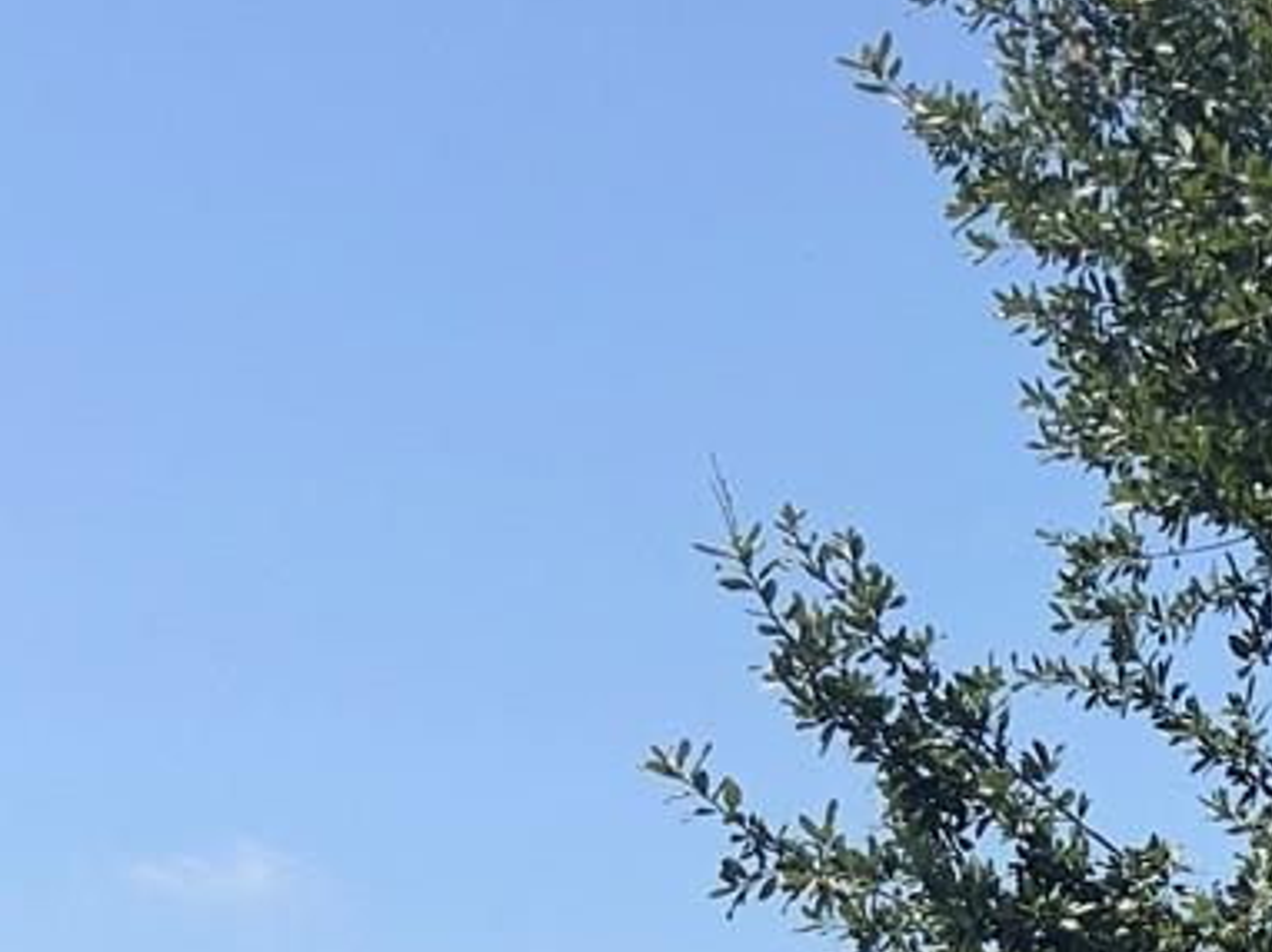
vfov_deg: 12.1
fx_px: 4003
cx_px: 2581
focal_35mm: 109
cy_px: 1864
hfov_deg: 14.7
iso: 50
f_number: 1.5
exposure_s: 1/2632
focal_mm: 5.7
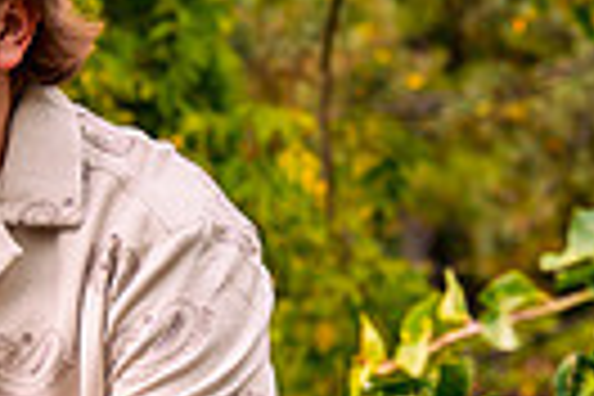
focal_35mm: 266
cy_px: 218
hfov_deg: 7.7
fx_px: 4389
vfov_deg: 5.2
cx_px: 314
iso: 200
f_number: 4
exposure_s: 1/100
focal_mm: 55
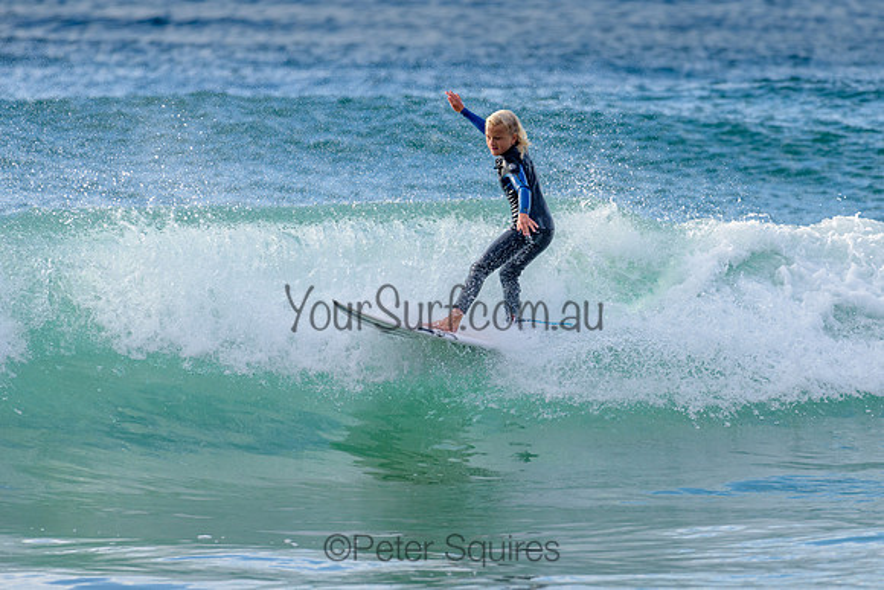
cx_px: 494
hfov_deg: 3.4
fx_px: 15061
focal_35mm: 613
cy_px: 296
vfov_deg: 2.2
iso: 360
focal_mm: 500
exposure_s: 1/2000
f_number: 5.6
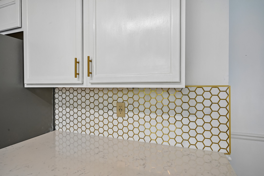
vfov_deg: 64.5
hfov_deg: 86.9
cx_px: 132
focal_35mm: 19
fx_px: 139
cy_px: 88
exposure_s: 1/20
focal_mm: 19
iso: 140
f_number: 8
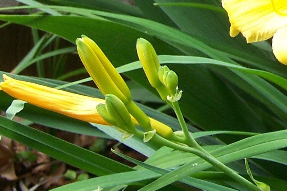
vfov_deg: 10.7
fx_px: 1005
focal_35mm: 126
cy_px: -54
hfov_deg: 15.6
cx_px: 349
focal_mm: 6.3
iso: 80
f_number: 2.8
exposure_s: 1/100
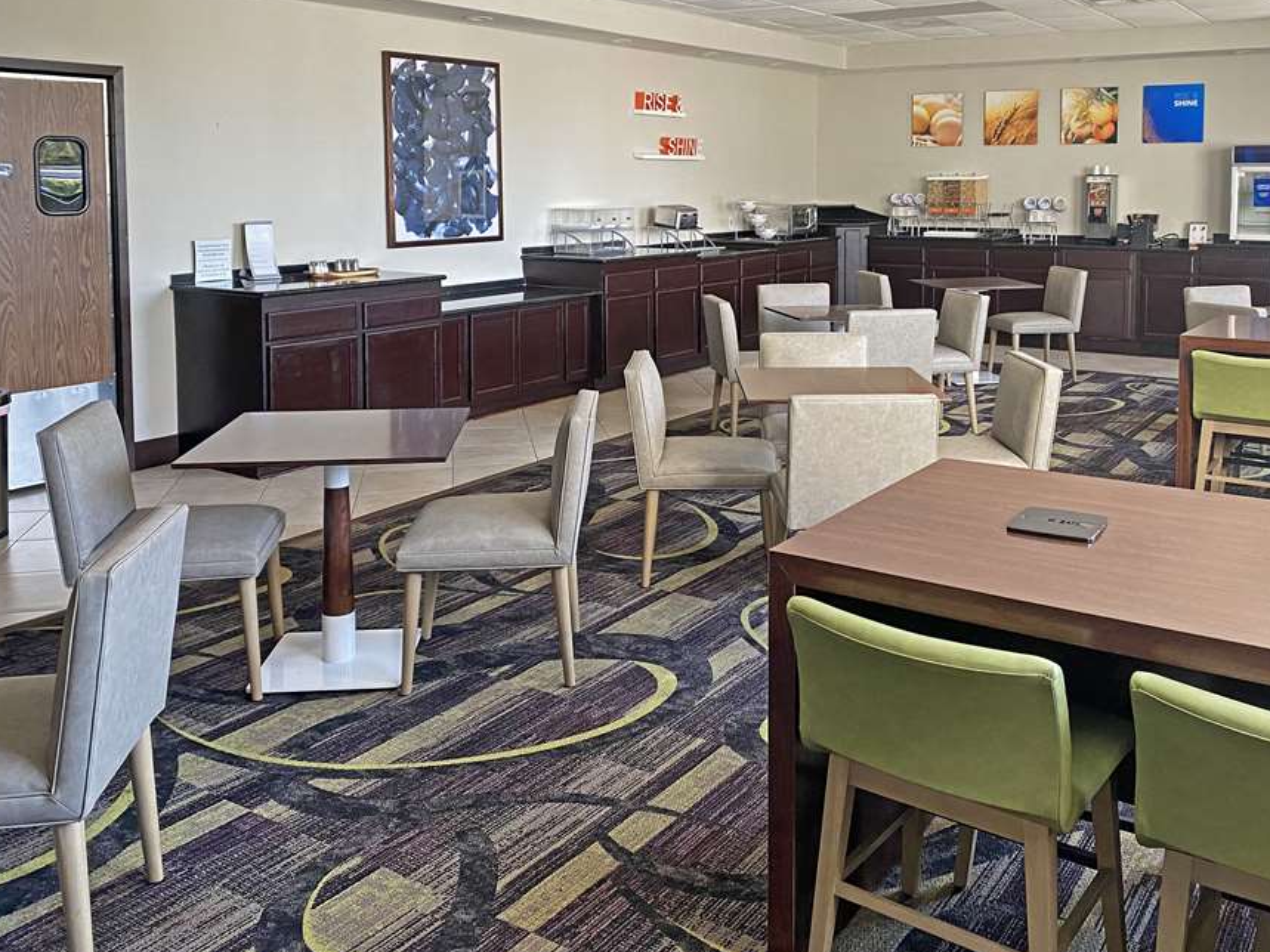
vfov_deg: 45.4
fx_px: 1137
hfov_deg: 58.2
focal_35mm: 31
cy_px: 430
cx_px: 717
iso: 125
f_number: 1.8
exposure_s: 1/79
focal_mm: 4.25
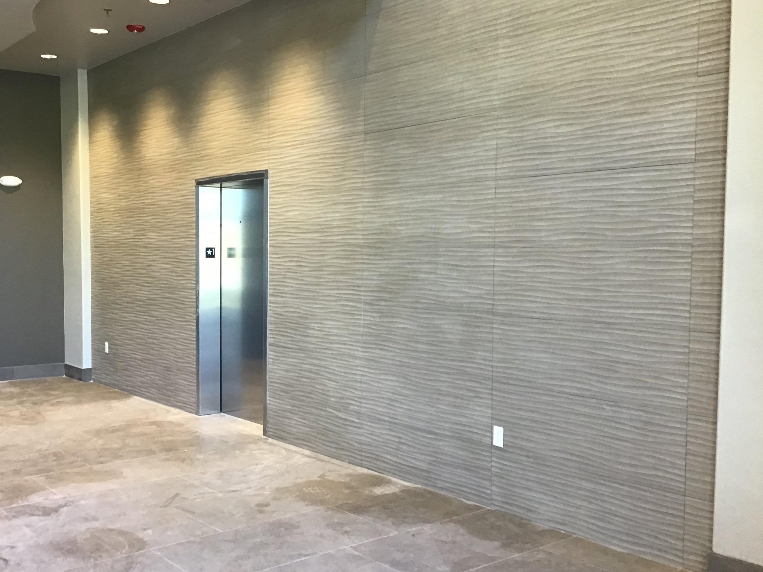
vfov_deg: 37.7
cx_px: 300
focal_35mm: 38
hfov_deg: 48.6
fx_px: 838
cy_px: 297
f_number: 2.4
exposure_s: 1/30
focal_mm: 3.3
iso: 80
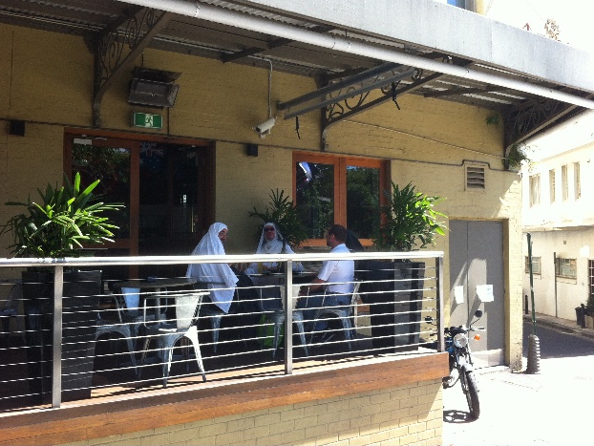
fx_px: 618
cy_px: 218
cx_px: 296
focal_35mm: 36
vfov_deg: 39.7
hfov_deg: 51.3
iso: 80
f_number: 2.8
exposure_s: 1/241
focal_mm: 3.85
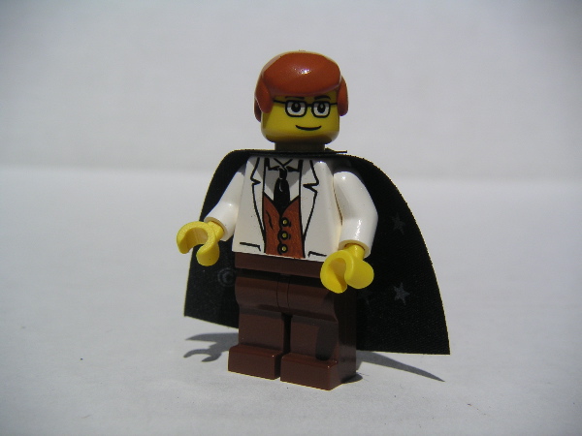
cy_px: 218
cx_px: 291
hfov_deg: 37.5
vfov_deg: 28.6
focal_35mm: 51
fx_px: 857
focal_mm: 8
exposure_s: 1/750
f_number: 6.7
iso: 50
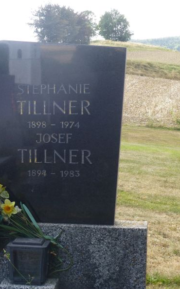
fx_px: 652
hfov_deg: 15.5
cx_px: 6
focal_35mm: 83
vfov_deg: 24.9
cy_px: 145
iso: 100
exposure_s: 1/125
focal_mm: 10.3
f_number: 4.7
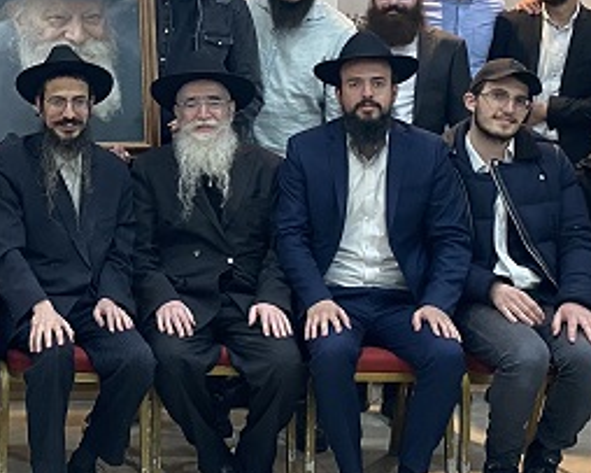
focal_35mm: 77
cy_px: 115
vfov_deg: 19.7
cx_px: 28
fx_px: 1346
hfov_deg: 23.9
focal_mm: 4.25
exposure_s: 1/50
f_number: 1.8
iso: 250
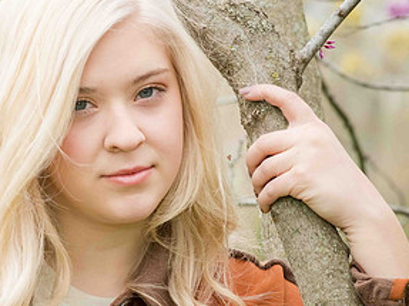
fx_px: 2752
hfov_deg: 8.5
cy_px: 172
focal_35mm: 233
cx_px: 61
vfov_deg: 6.4
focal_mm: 120
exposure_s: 1/1000
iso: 640
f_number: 7.1
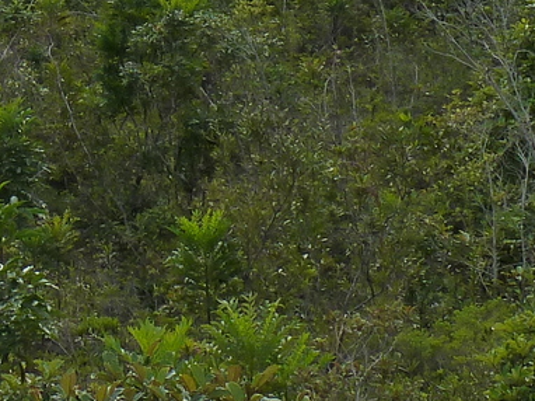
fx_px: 2718
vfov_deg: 8.1
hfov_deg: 11.0
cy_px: -381
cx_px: -146
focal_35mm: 176
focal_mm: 6.9
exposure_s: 1/400
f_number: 5
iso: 125
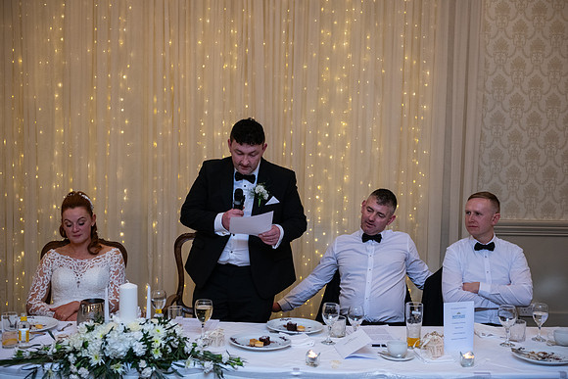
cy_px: 190
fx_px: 868
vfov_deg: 24.6
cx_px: 284
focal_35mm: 55
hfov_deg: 36.2
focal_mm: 55
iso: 1000
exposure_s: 1/160
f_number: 3.5
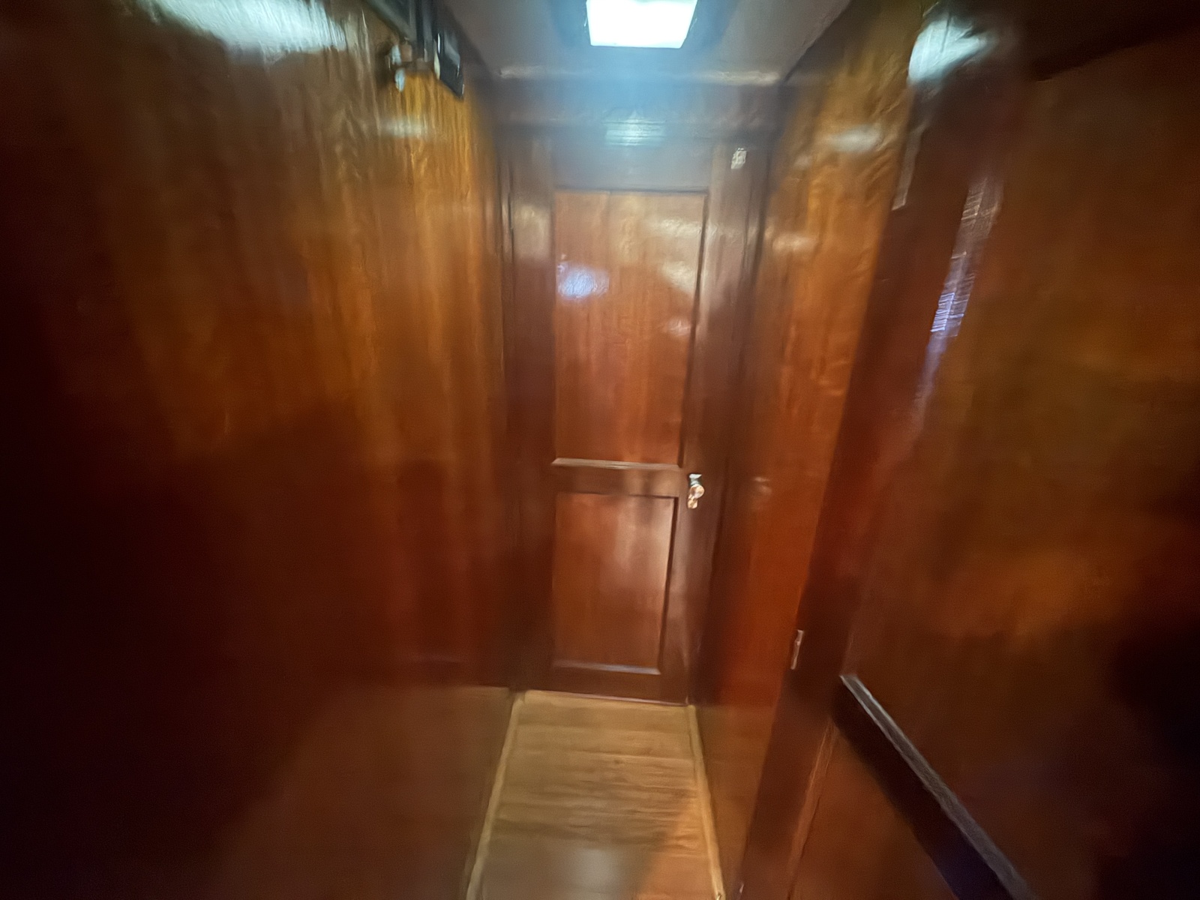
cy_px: 450
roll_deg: -2.2
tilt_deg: -18.5
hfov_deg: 102.1
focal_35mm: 14
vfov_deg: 85.7
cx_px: 600
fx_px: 485
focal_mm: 2.22
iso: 3200
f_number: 2.2
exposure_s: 1/7
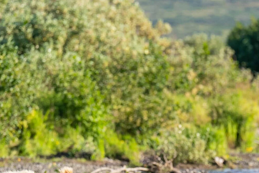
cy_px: 165
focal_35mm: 514
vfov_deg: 2.7
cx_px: 160
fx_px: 3699
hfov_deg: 4.0
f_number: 3.5
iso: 100
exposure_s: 1/250
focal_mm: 200
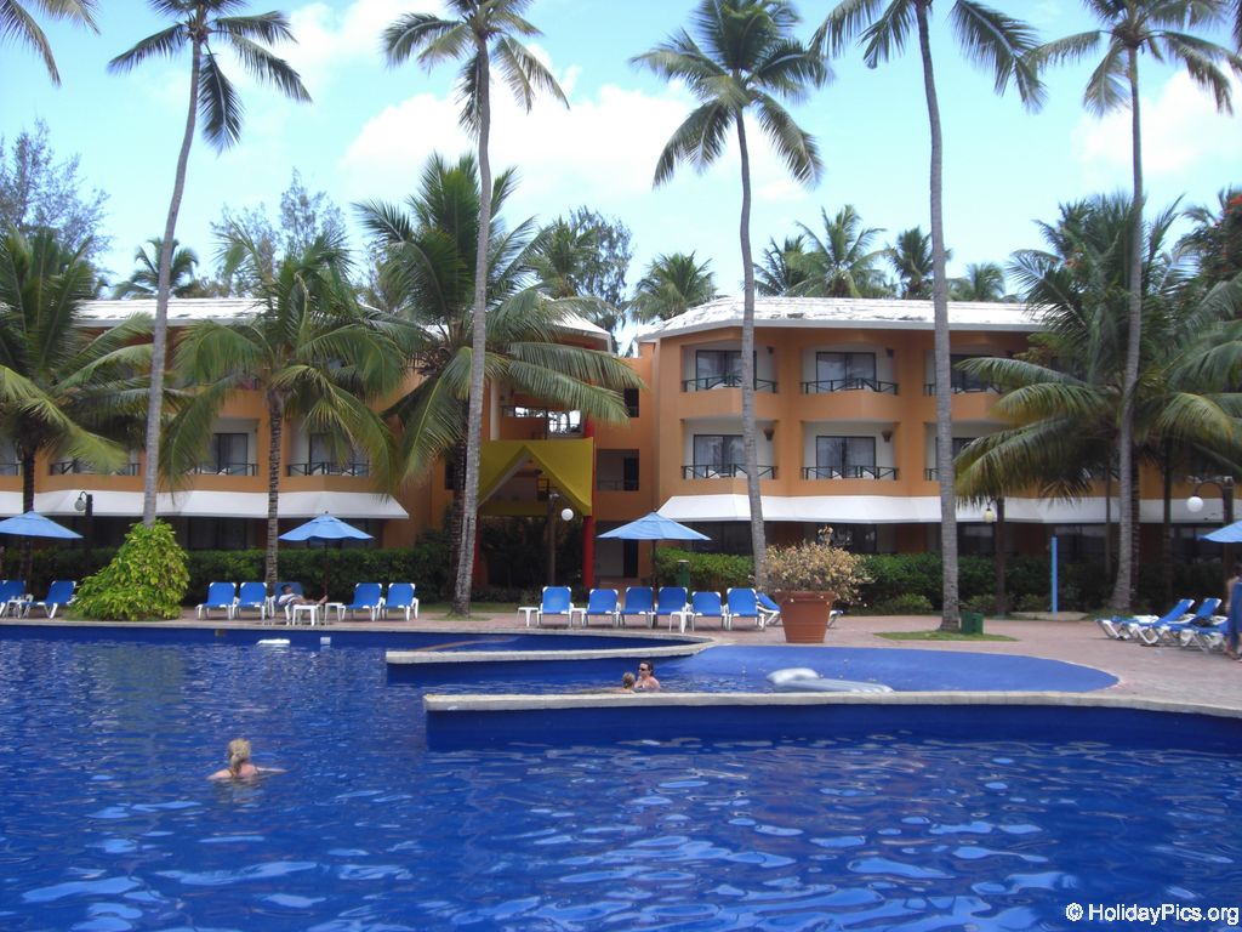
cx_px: 621
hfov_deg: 49.0
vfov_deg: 37.7
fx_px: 1363
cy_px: 466
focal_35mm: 38
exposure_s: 1/250
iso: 64
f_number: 2.7
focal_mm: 6.2
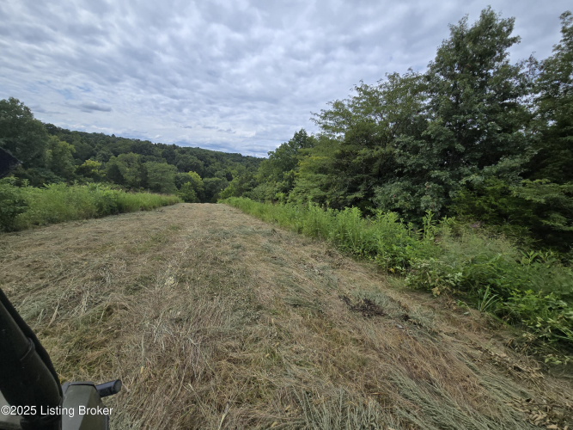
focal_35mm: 13
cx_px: 286
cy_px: 215
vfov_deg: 89.9
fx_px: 215
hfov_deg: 106.2
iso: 50
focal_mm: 2.2
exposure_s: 1/2737
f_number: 2.2
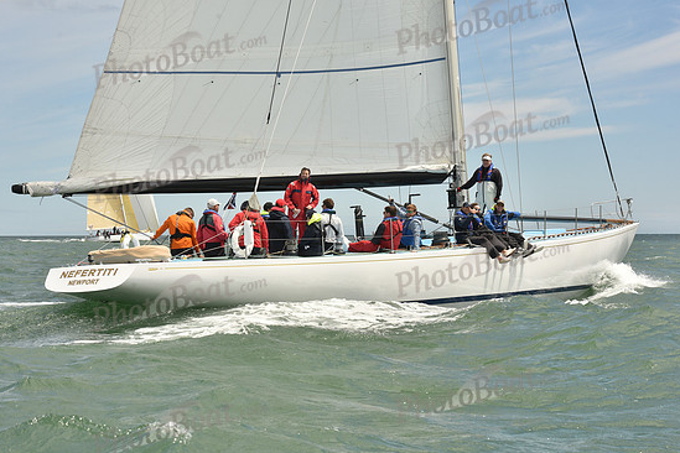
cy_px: 218
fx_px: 1398
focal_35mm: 74
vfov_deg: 18.4
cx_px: 332
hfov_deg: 27.3
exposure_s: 1/800
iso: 320
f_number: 13
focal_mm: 70
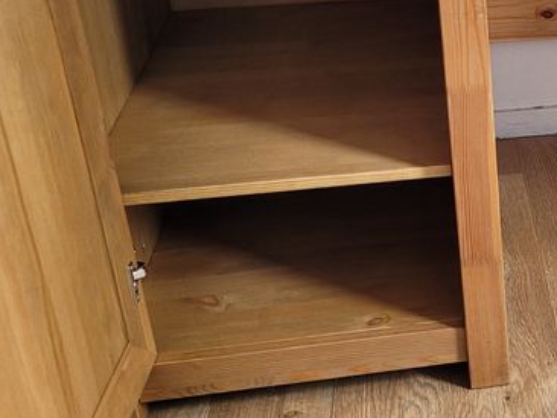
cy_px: 129
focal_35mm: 71
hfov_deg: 24.8
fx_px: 1143
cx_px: 662
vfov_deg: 20.7
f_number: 1.8
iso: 160
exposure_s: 1/120
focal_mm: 5.4
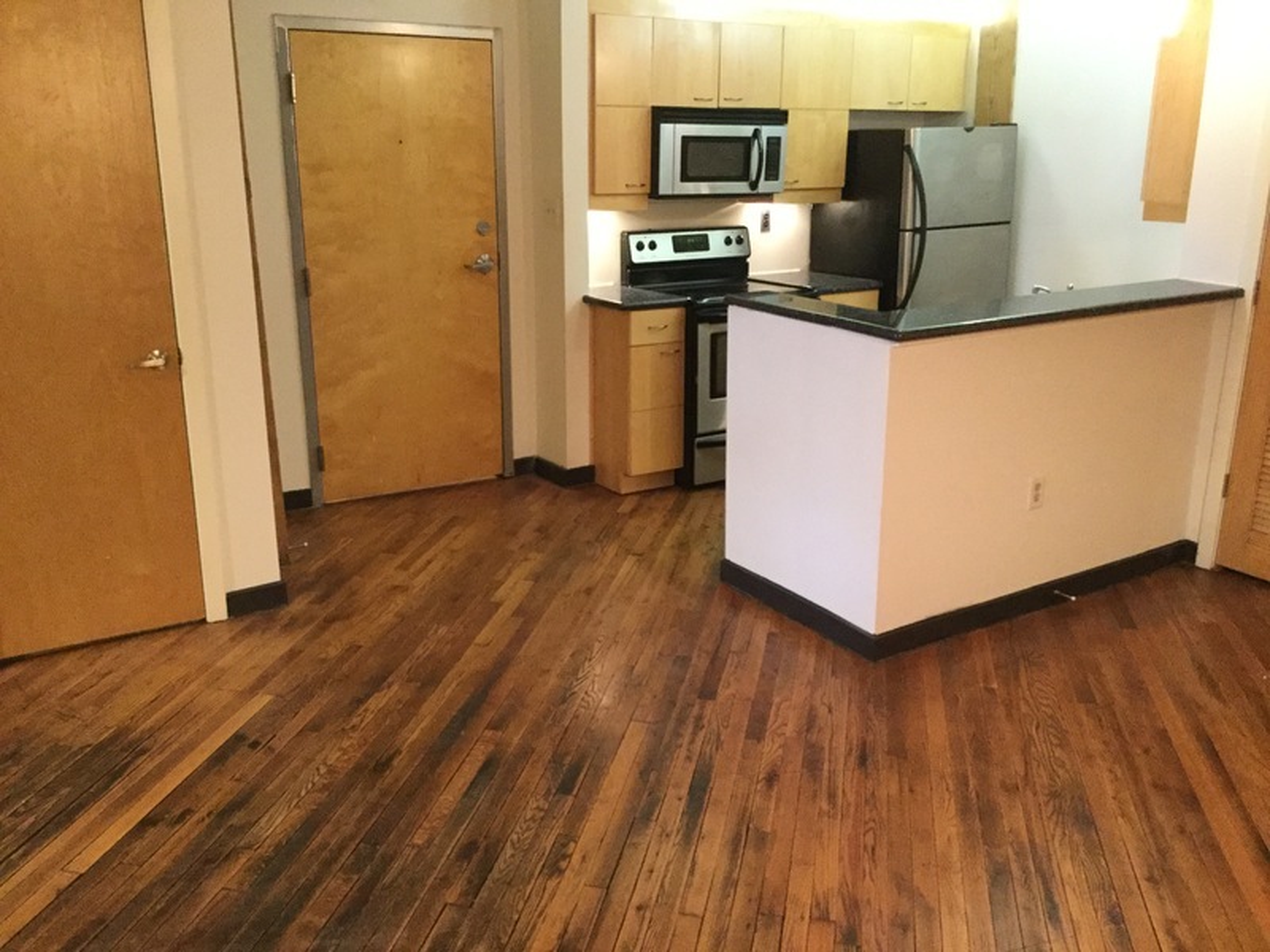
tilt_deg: -17.3
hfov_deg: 58.4
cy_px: 476
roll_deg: -0.4
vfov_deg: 45.4
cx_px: 635
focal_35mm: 31
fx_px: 1137
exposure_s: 1/15
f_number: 2.4
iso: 320
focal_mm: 3.3
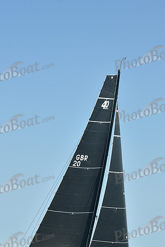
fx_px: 830
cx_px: 85
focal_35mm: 121
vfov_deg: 16.9
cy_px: 148
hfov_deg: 11.3
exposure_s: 1/640
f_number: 5.6
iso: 320
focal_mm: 90
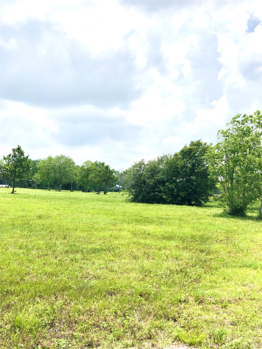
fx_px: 525
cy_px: 174
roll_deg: -1.6
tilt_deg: +1.0
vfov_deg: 36.8
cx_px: 131
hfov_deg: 28.0
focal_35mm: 52
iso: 16
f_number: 2.4
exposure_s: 1/1946
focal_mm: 6
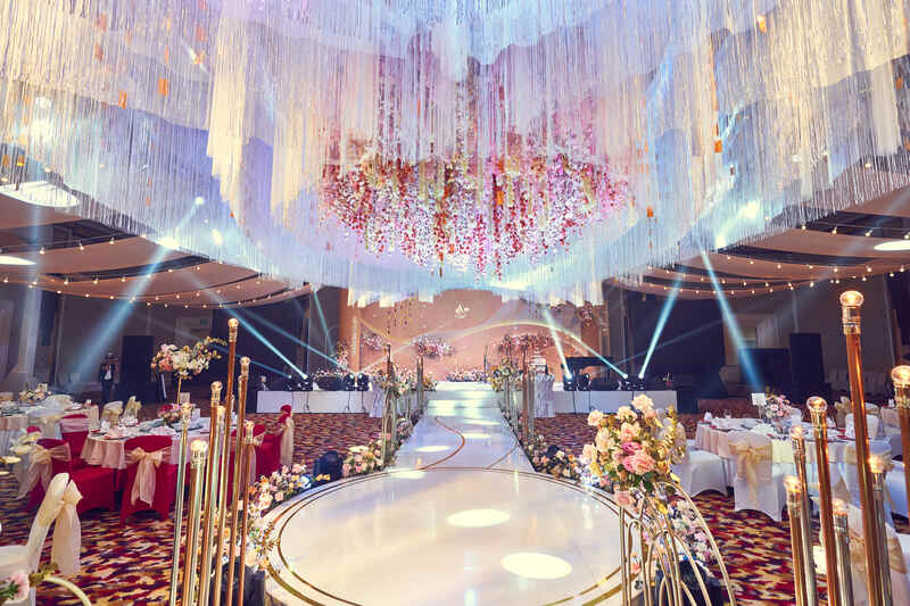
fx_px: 404
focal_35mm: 16
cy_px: 303
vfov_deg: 73.7
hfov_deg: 96.7
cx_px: 455
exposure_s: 1/100
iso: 250
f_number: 5
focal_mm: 16
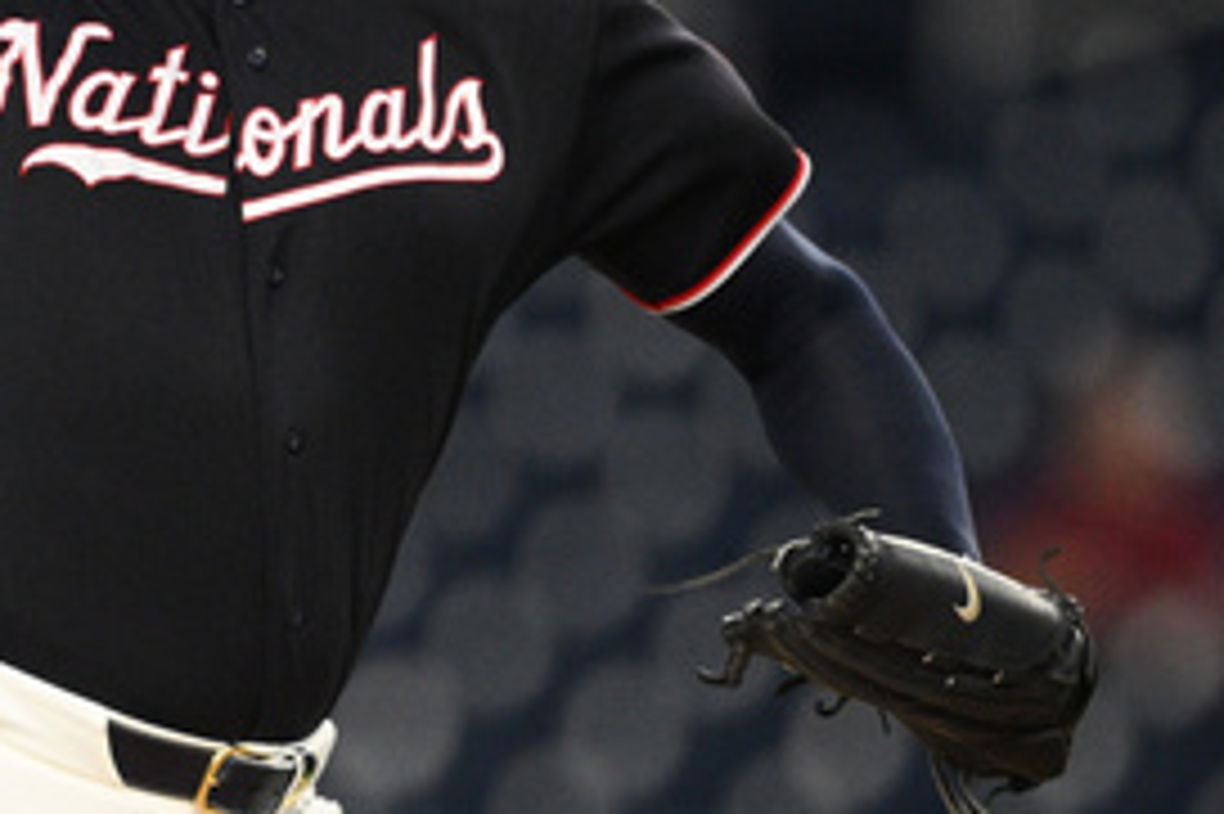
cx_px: 104
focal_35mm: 1508
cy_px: 666
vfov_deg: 0.9
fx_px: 51239
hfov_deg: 1.4
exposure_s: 1/3200
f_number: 2.8
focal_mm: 400
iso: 3200
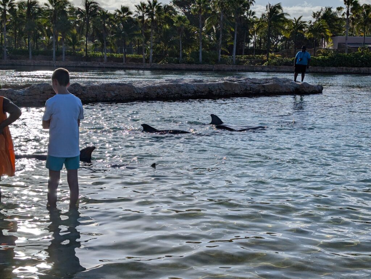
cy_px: 140
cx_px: 186
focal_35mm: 49
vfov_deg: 29.7
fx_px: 526
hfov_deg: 38.9
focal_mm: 6.9
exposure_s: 1/5650
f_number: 1.68
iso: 22
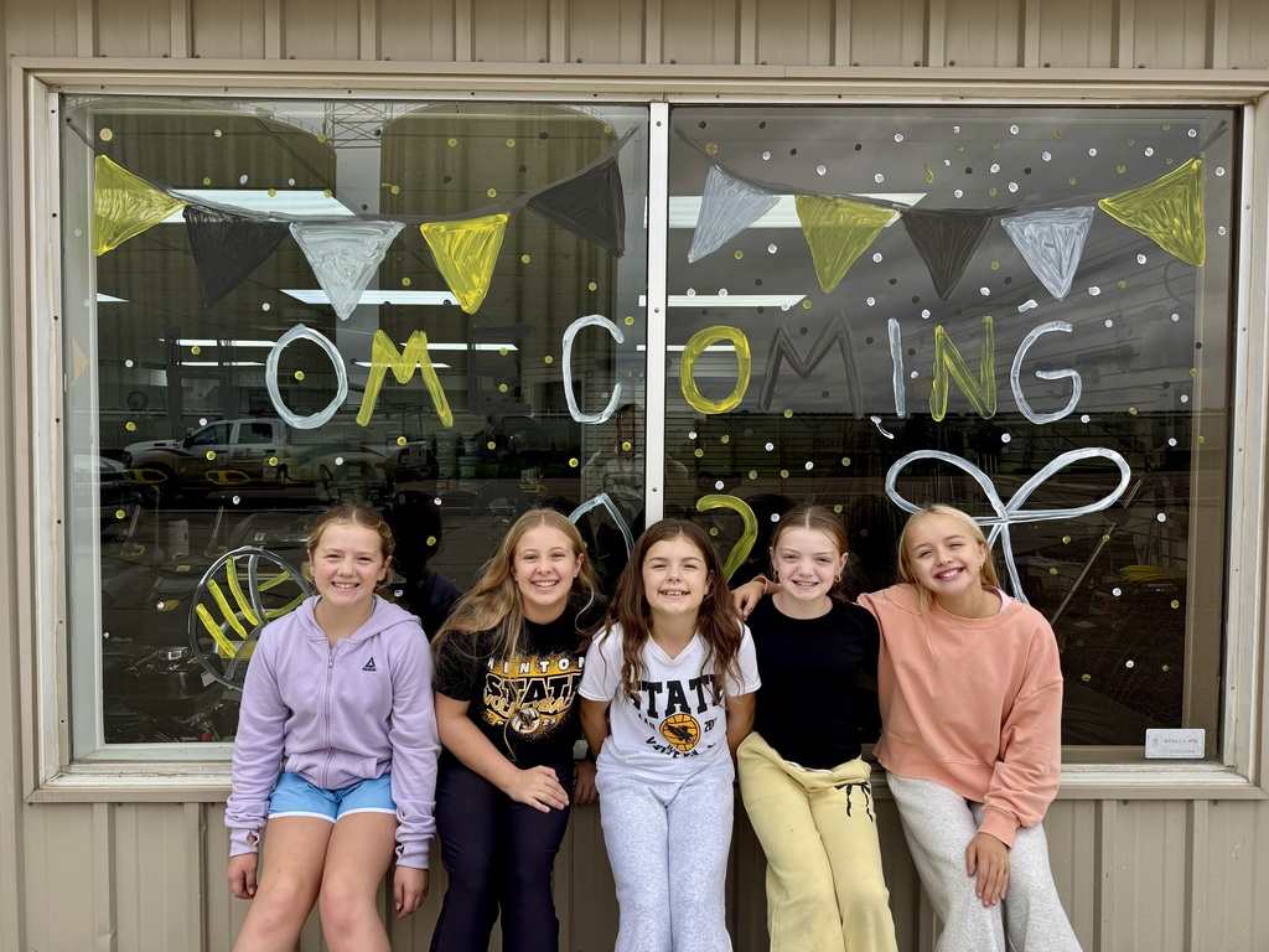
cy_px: 476
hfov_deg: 71.6
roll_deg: +0.4
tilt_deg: -2.4
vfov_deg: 56.8
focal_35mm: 24
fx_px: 880
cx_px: 634
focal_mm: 6.76
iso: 80
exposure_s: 1/1151
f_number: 1.78
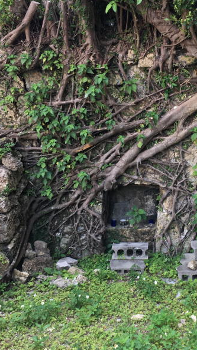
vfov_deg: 41.3
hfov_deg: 23.7
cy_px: 175
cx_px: 144
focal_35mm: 50
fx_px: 465
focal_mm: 4.15
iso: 32
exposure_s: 1/120
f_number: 2.2
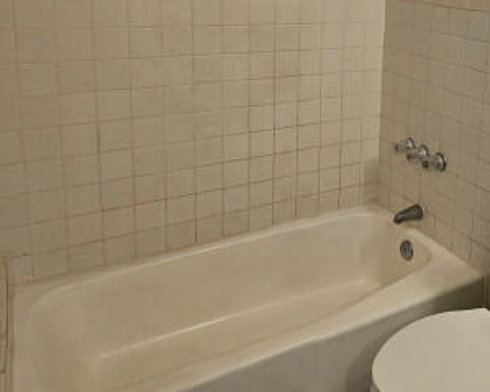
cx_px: 377
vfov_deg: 41.5
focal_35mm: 34
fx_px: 493
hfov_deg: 50.3
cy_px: 79
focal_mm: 2.2
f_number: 2.2
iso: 125
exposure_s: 1/60
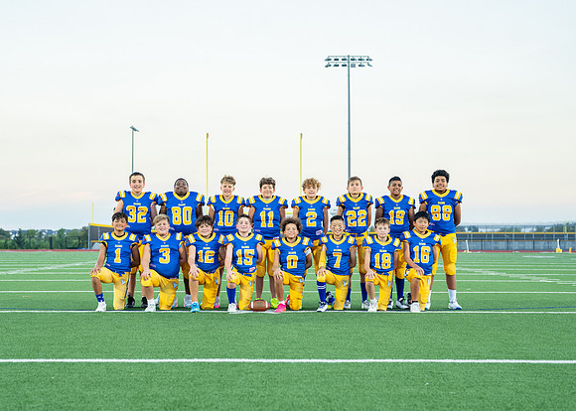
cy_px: 235
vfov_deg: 23.2
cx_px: 277
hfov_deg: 32.2
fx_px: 998
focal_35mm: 61
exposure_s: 1/320
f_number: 2.8
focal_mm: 50
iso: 800
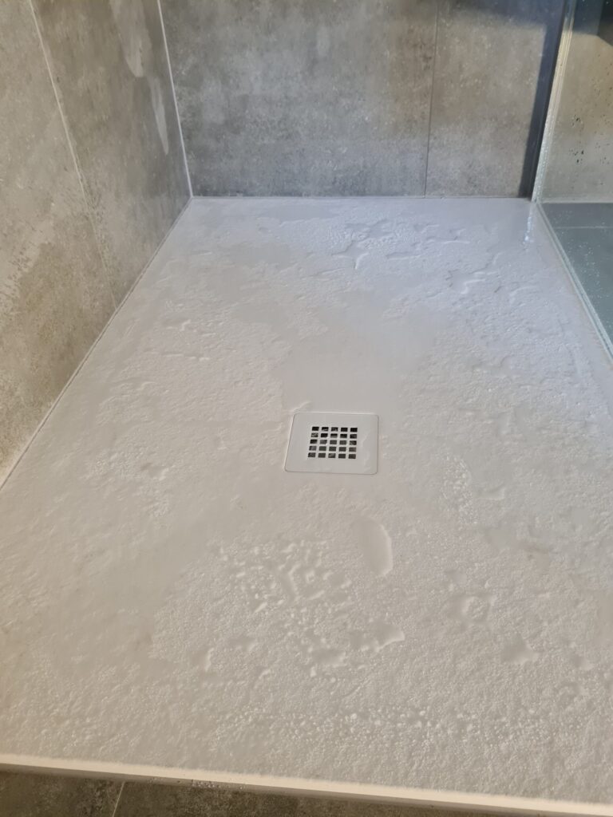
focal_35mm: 26
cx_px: 306
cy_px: 408
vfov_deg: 67.3
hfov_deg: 53.1
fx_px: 614
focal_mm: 5.4
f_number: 1.8
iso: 500
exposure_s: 1/50
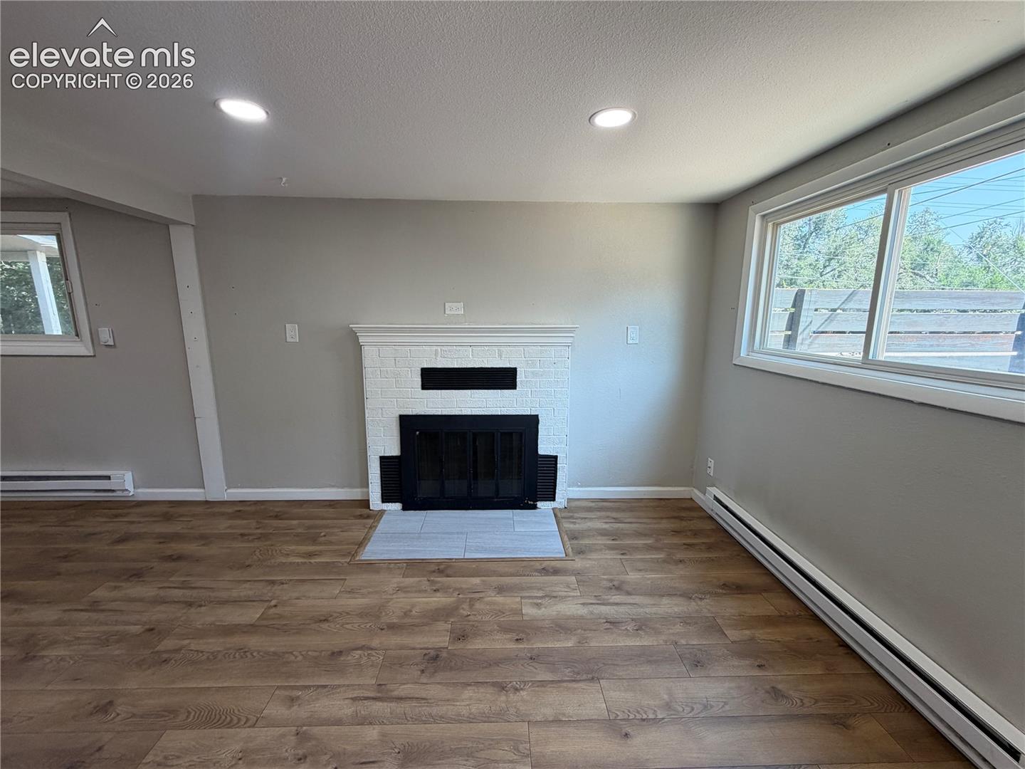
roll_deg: +0.5
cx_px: 512
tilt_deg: -9.0
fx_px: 415
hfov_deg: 102.1
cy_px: 384
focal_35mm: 14
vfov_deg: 85.7
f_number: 2.2
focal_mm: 2.22
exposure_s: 1/120
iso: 100
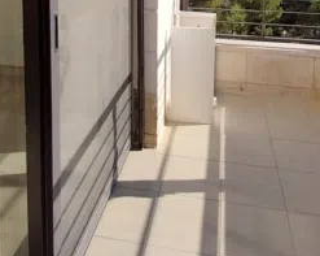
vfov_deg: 34.6
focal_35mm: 36
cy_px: -34
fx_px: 341
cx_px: 172
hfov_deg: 50.3
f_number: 2.2
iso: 64
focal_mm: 1.3
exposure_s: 1/1599
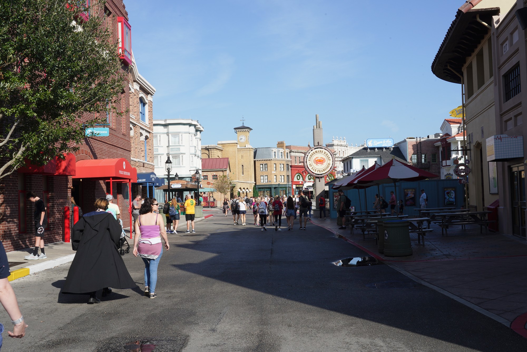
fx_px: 571
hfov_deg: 49.5
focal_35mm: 39
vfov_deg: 34.2
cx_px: 264
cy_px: 176
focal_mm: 39
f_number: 22
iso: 200
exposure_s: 1/100
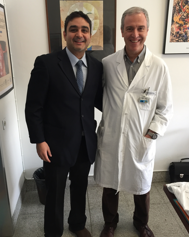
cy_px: 117
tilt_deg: -17.2
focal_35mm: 33
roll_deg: +1.6
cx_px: 96
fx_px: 231
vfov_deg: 54.2
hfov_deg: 44.5
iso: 64
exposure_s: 1/33
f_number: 2.2
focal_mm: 4.15
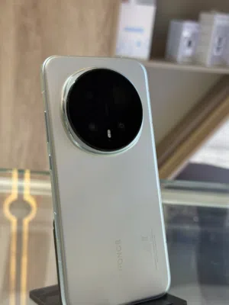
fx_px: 423
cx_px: 114
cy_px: 152
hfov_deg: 30.3
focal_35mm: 48
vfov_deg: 39.7
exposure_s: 1/402
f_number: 1.78
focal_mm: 6.76
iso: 100
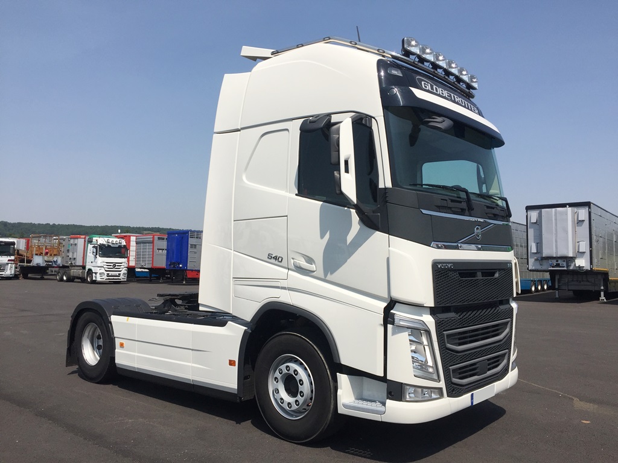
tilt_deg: +1.0
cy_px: 232
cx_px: 309
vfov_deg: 48.2
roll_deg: -2.5
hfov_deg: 61.7
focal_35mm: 29
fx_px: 518
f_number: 2.2
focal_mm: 4.15
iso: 32
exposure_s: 1/3300
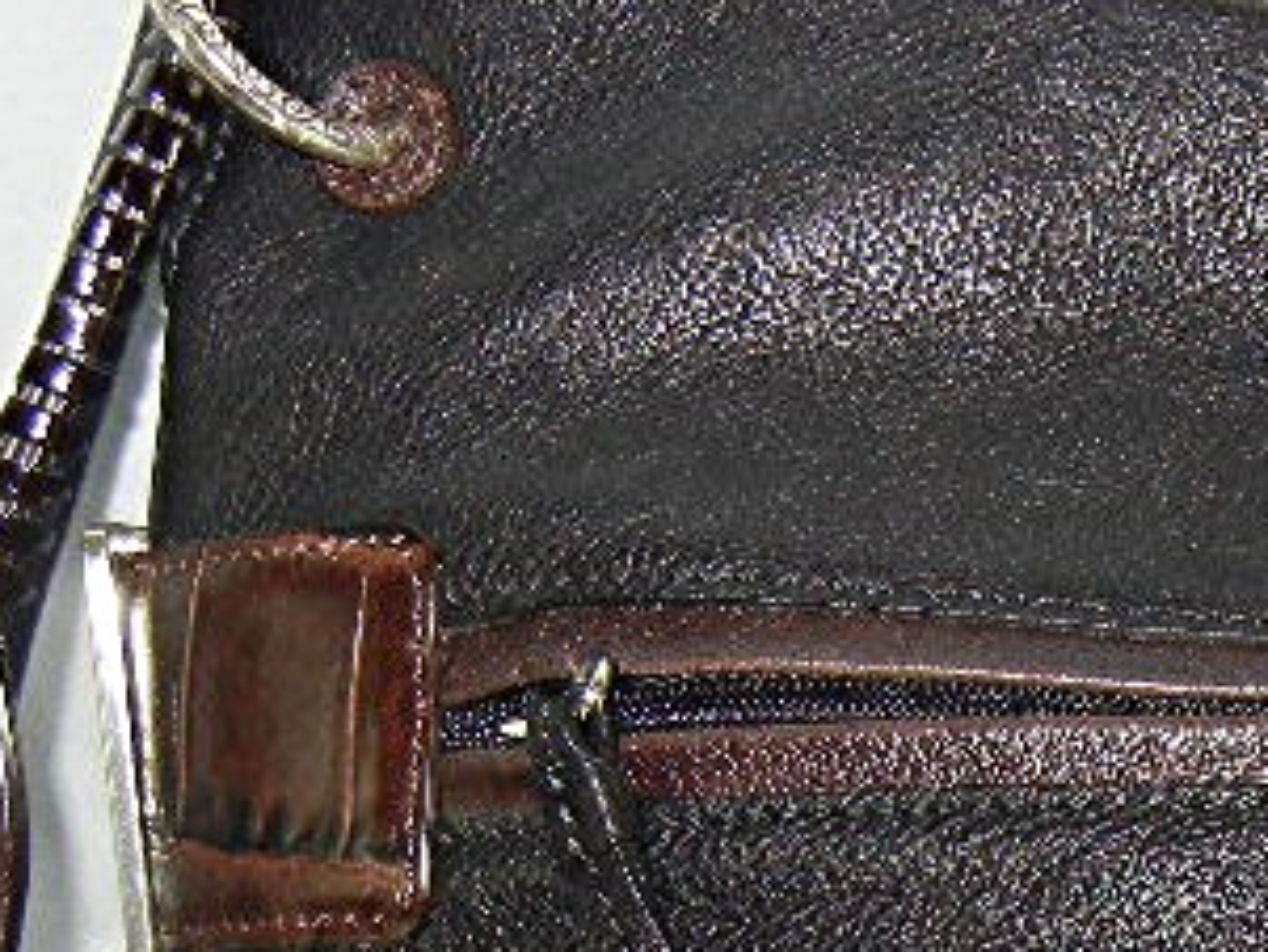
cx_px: 1432
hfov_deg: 18.4
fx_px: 3738
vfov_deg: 14.0
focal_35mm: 102
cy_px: 1234
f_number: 7
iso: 200
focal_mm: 5.4
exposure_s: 1/30
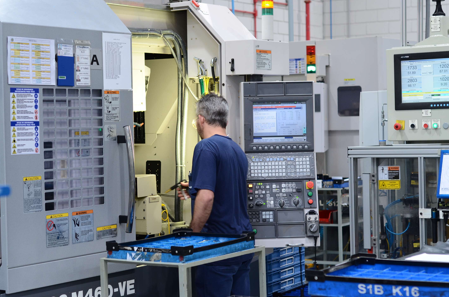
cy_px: 146
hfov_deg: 25.7
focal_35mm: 79
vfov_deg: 17.2
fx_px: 983
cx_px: 227
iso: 500
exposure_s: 1/50
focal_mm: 50
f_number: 4
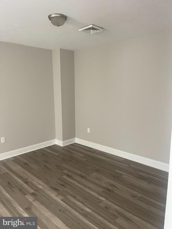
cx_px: 86
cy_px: 114
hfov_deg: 54.9
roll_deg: -0.1
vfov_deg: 69.4
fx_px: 166
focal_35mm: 25
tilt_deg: -9.3
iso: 250
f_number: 1.6
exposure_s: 1/60
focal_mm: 5.1
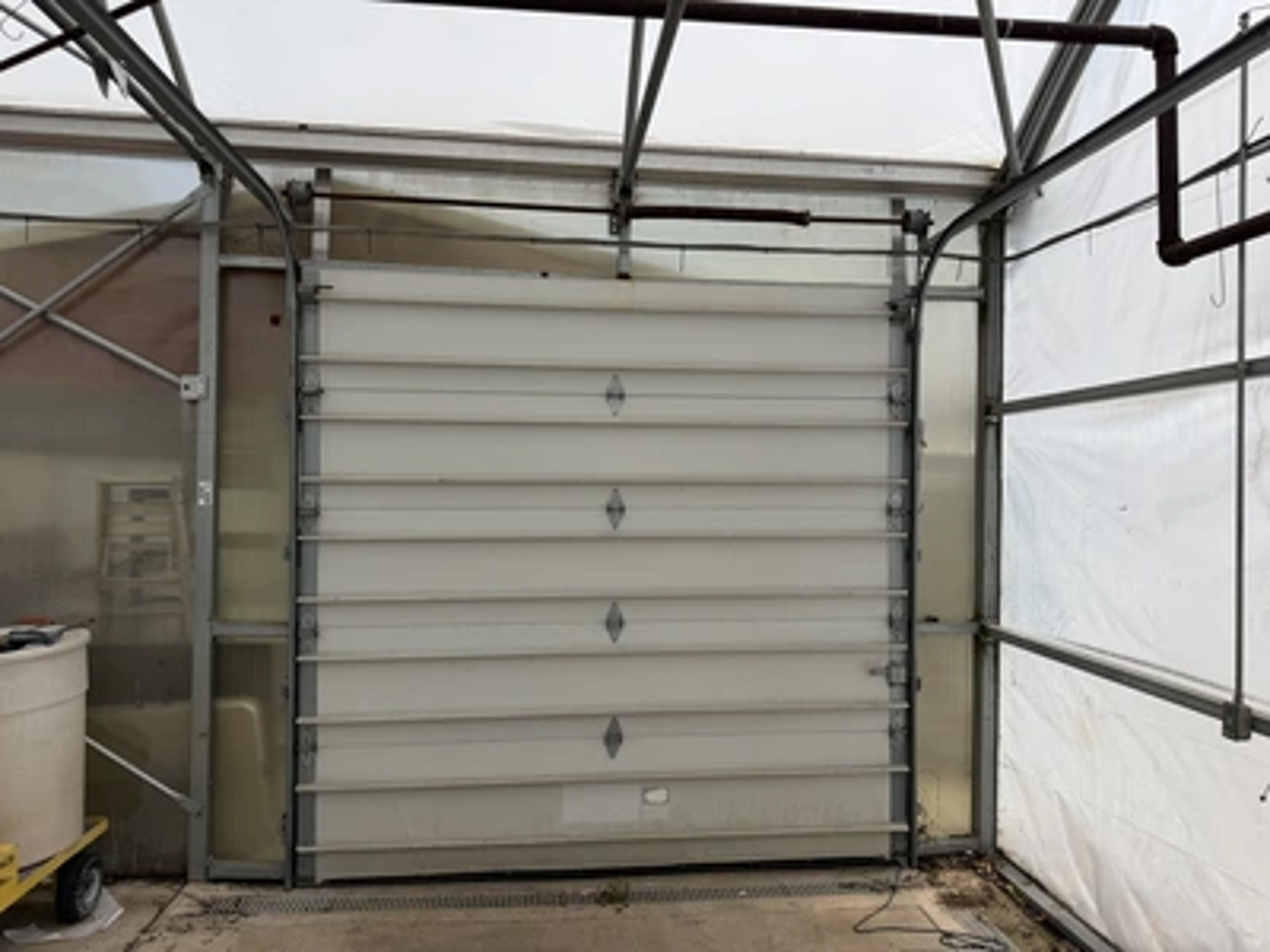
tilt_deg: +1.5
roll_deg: -0.8
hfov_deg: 71.6
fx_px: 881
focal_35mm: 24
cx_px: 635
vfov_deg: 56.8
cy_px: 476
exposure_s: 1/8130
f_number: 1.78
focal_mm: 6.76
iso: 80
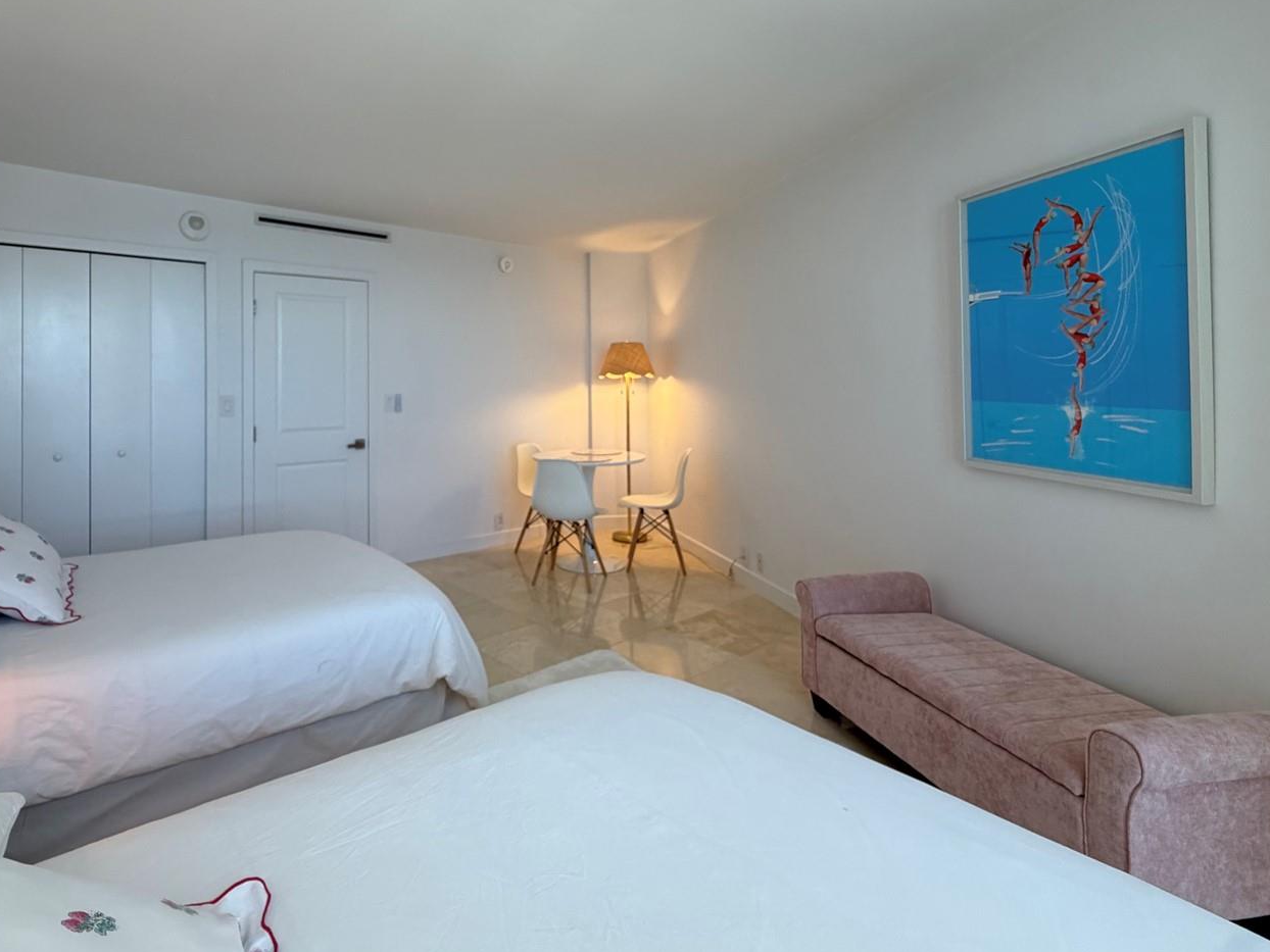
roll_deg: +0.5
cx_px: 494
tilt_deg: +1.2
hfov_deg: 86.4
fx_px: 660
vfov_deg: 70.7
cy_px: 369
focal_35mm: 18
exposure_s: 1/120
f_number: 2.2
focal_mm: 2.22
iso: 200
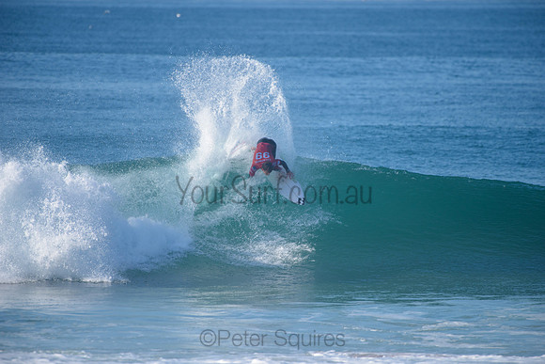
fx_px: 7571
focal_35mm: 500
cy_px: 182
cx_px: 272
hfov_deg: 4.1
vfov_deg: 2.8
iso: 280
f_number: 5.6
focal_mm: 500
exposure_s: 1/2000
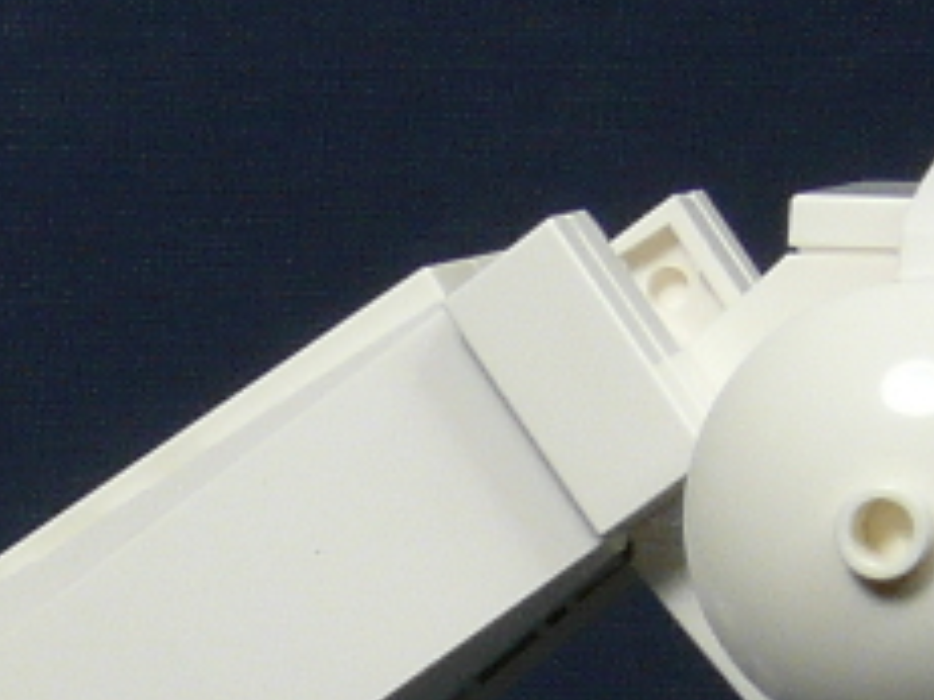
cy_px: 1536
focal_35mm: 192
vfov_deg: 7.3
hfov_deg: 10.0
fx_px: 5178
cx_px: -503
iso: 100
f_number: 5.6
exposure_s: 1/13
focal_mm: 5.6
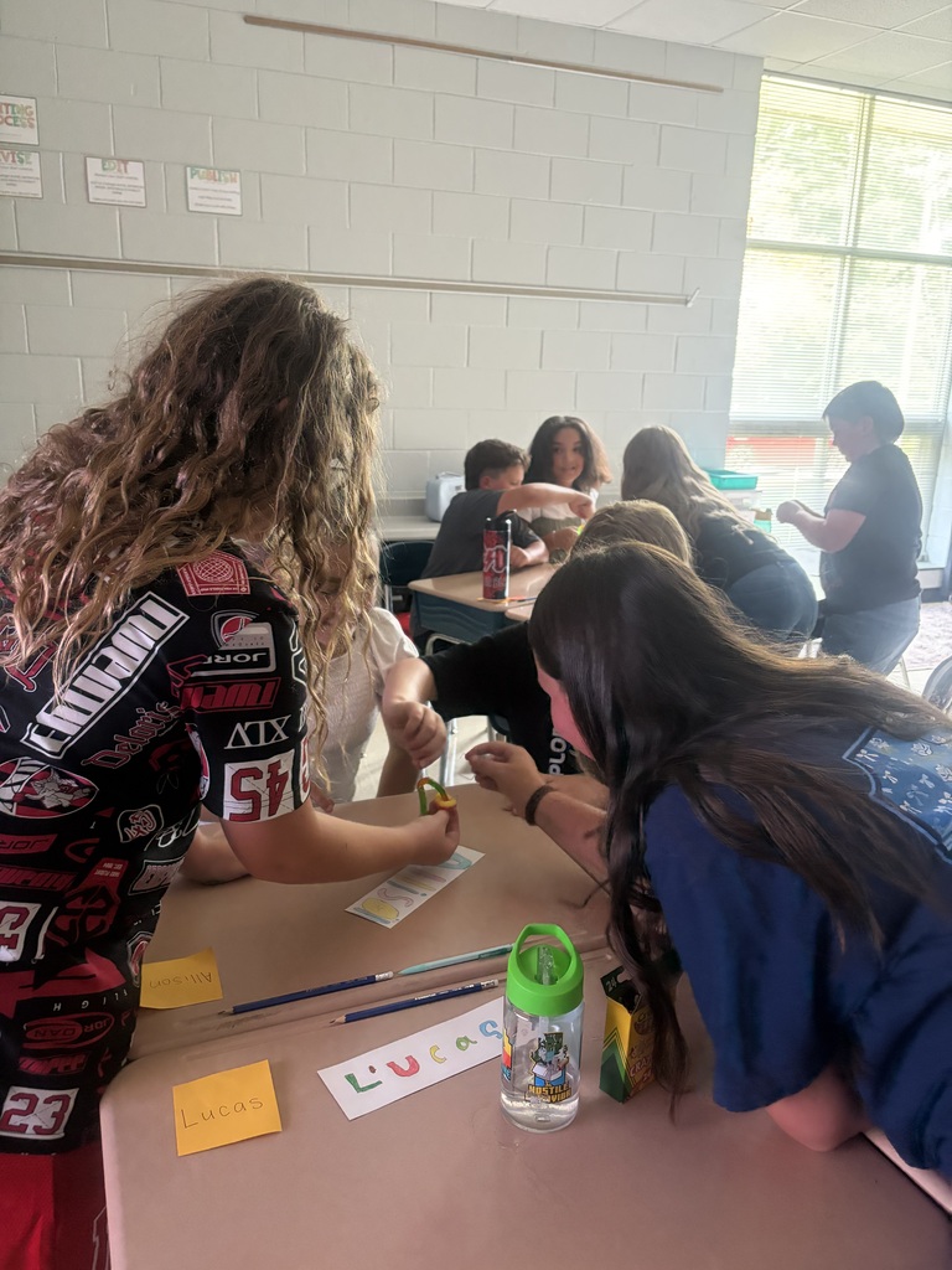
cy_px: 635
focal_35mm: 26
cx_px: 476
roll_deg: -1.5
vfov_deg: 67.3
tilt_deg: -14.7
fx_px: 953
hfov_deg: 53.1
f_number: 1.6
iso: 500
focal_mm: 5.96
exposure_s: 1/53
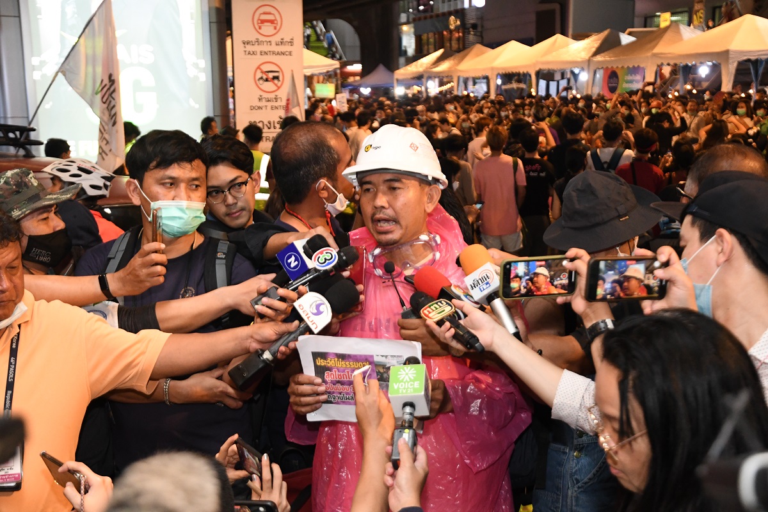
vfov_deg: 23.8
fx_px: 1216
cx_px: 384
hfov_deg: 35.1
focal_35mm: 57
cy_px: 256
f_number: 3.5
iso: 3200
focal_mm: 38
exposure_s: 1/125
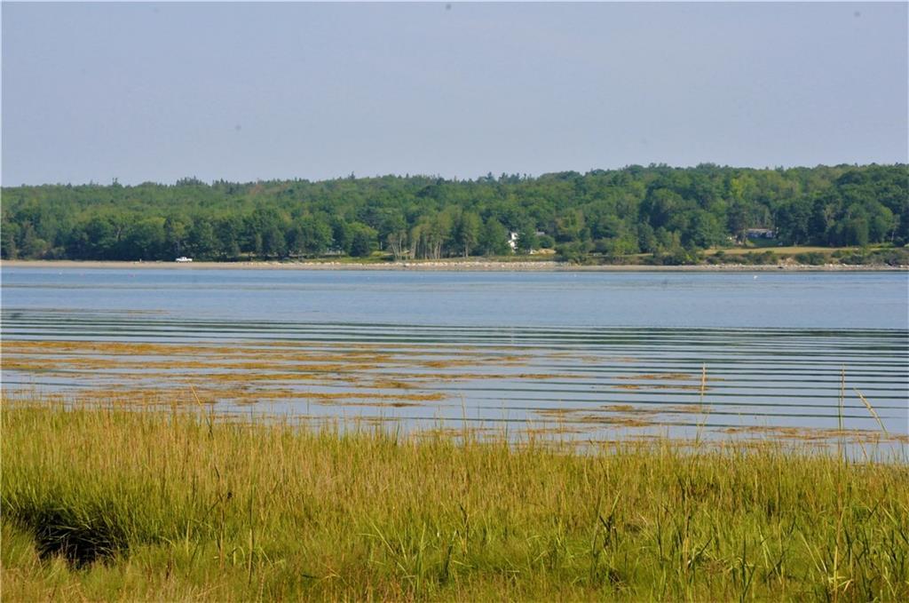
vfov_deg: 11.7
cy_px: 302
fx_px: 2949
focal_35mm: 117
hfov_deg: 17.5
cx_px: 454
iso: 800
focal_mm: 78
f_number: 27
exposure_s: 1/250
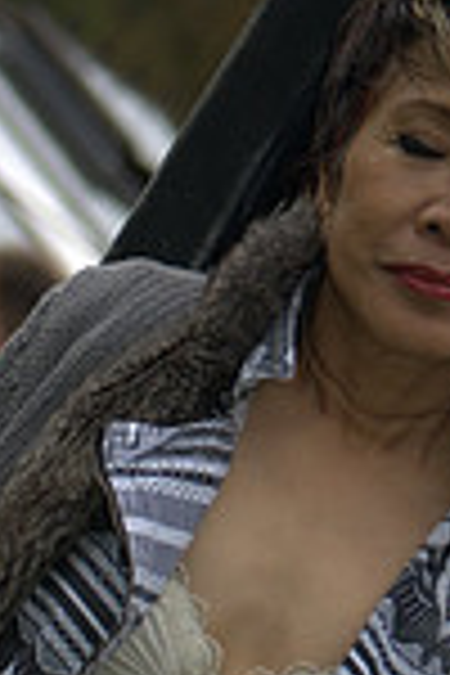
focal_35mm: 315
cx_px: 259
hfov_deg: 4.4
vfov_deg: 6.5
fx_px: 5906
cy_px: 778
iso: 100
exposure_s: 1/160
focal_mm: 70
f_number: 4
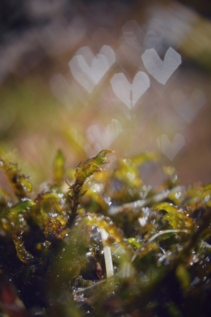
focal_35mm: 90
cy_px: 158
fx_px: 791
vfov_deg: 22.6
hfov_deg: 15.2
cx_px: 106
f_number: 3.5
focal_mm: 60
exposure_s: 1/800
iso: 400
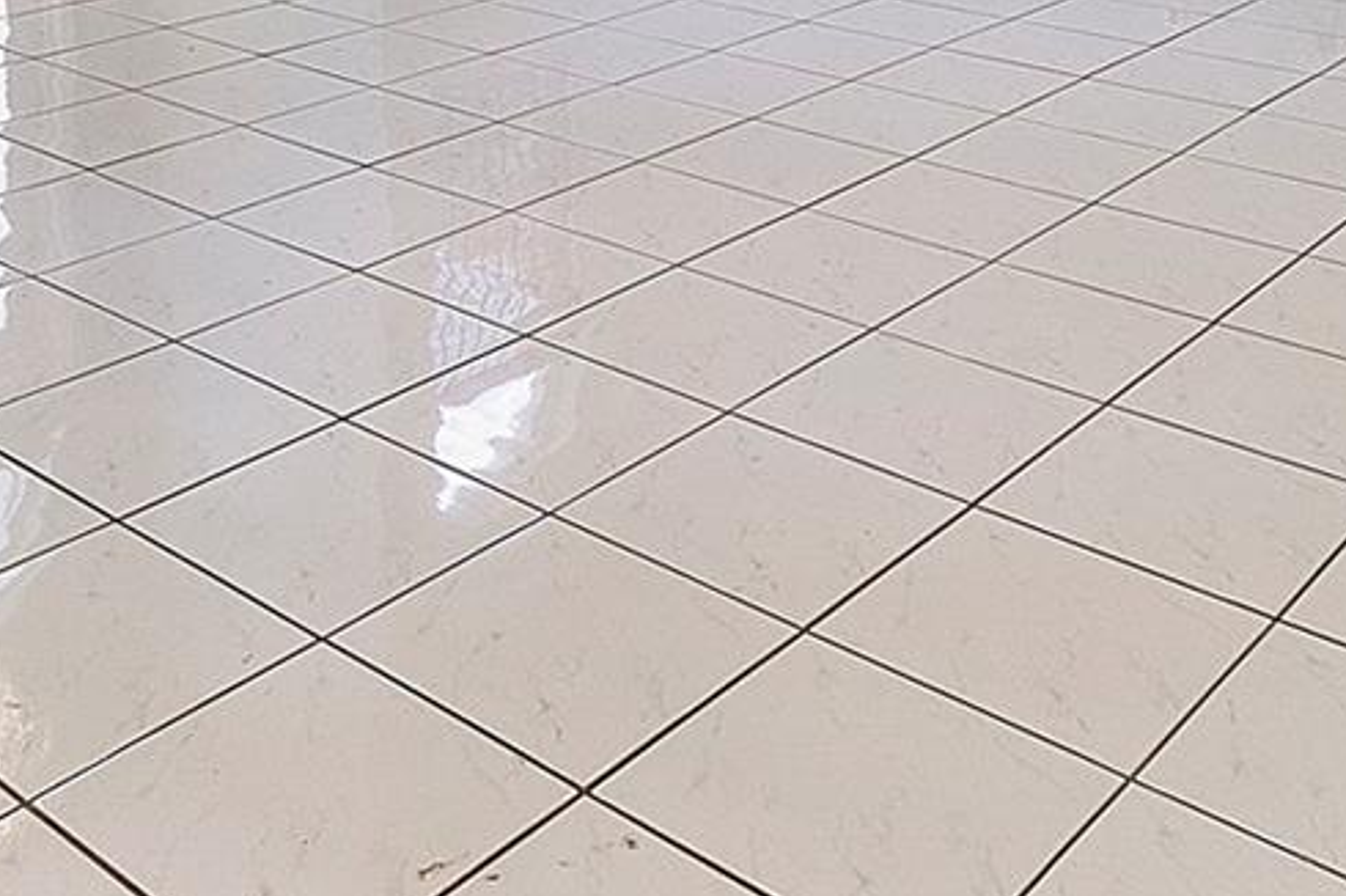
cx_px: 505
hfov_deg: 40.1
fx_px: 1831
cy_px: -436
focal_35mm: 49
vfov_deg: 22.6
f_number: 9
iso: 250
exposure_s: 1/30
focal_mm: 10
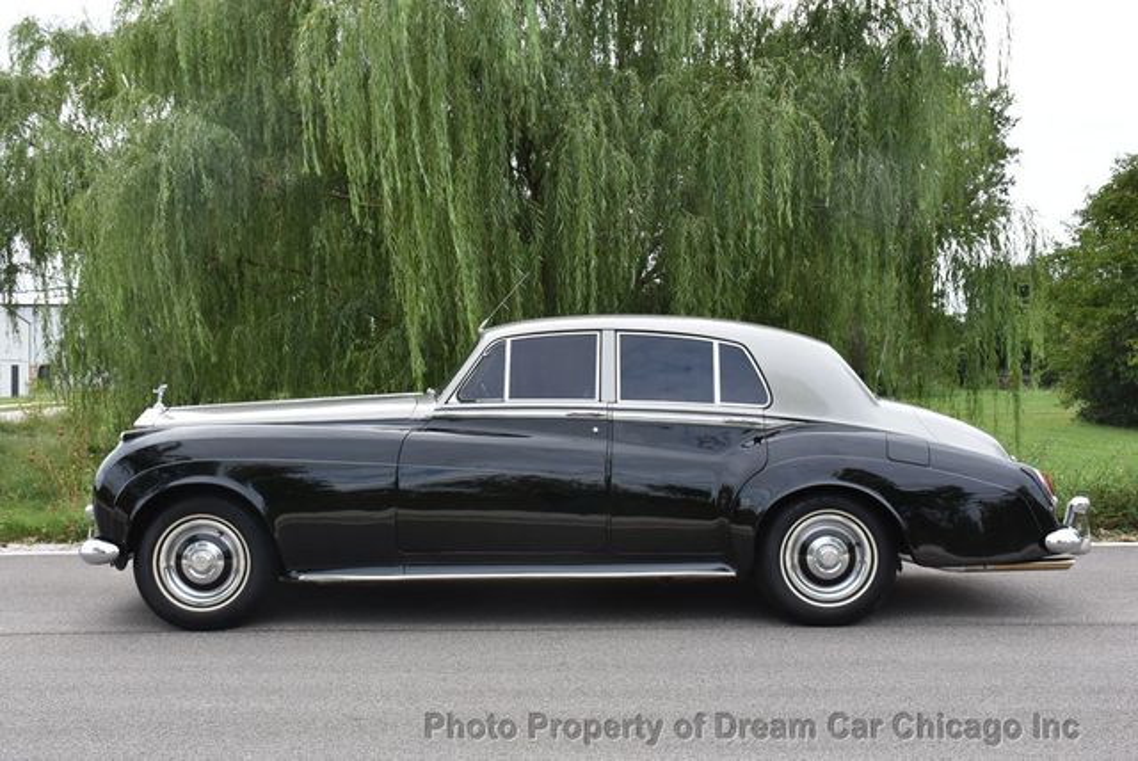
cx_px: 569
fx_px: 1092
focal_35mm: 34
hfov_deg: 55.1
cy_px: 380
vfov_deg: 38.4
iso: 400
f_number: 8
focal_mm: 23
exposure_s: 1/500
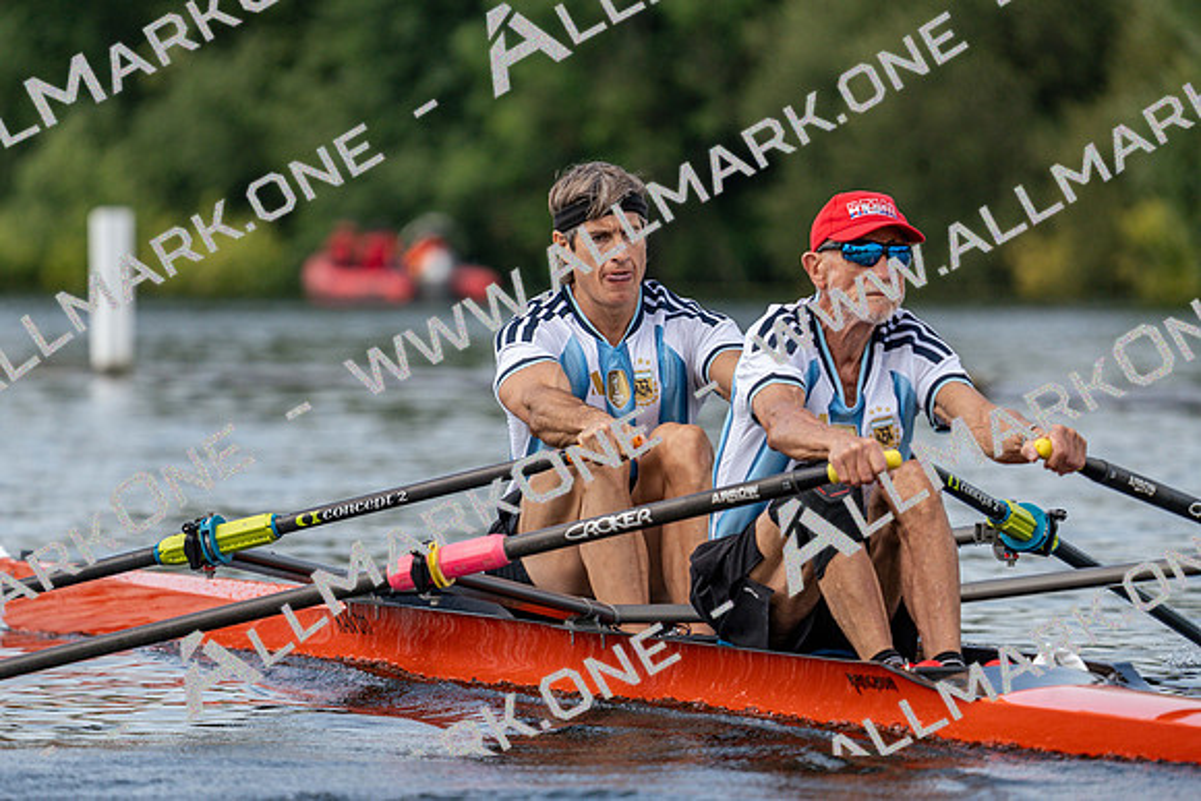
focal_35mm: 385
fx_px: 12846
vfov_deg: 3.6
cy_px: 400
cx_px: 600
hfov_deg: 5.4
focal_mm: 385
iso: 500
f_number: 6.3
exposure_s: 1/1600
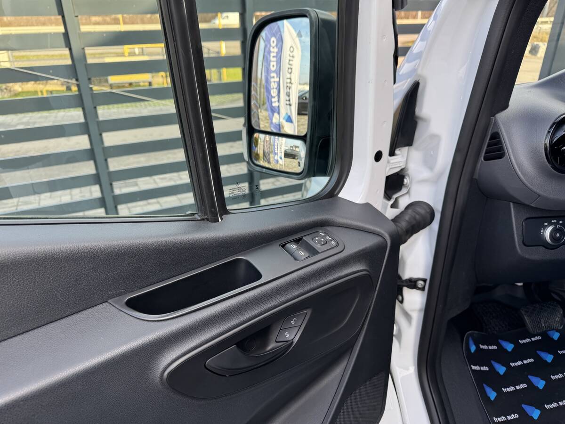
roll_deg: +0.1
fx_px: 392
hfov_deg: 71.6
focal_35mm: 24
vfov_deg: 56.8
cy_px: 212
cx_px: 282
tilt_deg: -27.8
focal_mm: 6.76
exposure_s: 1/309
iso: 80
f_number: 1.78
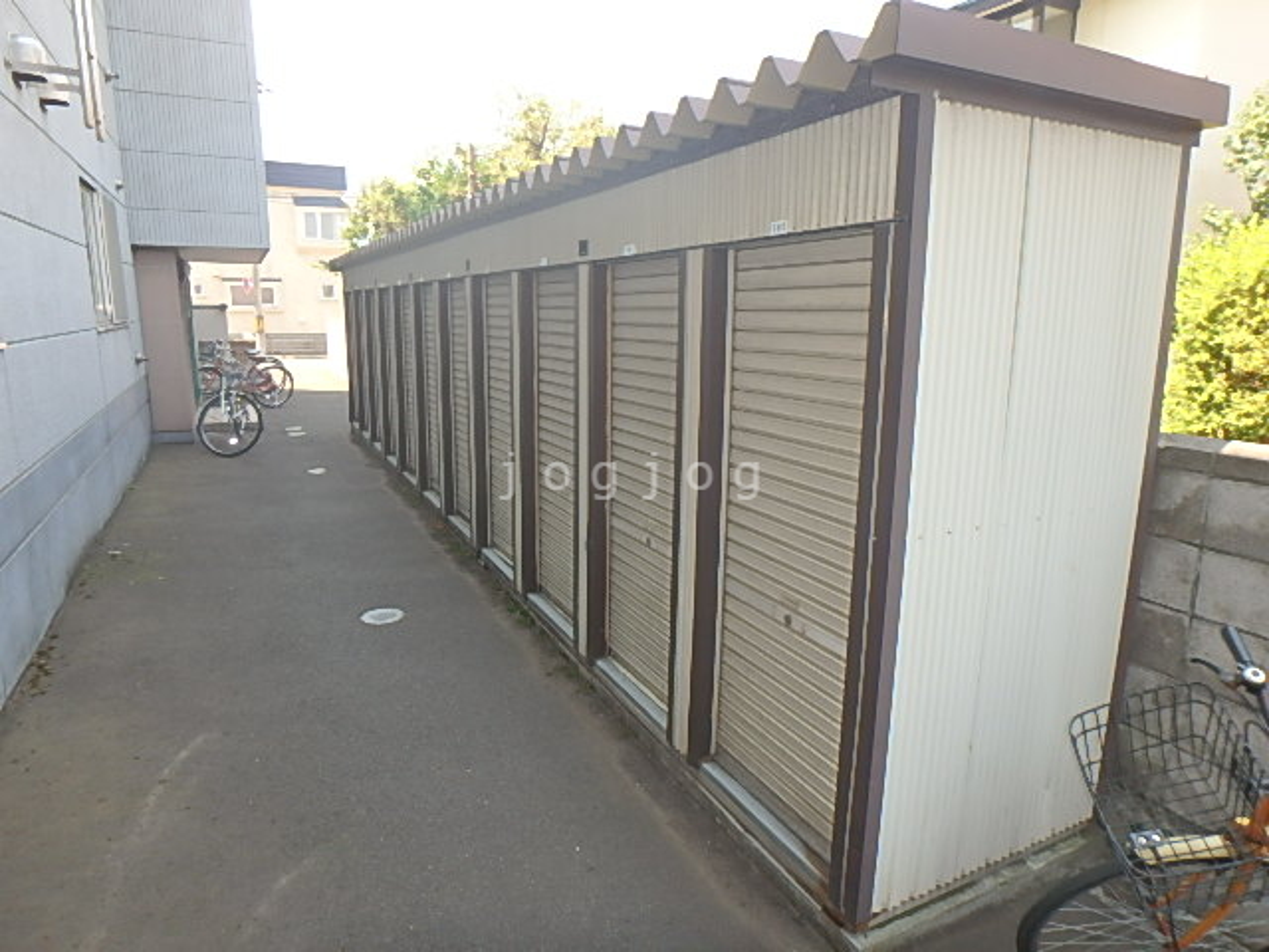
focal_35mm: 21
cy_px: 476
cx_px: 634
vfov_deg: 63.4
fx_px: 770
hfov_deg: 79.0
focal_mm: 3.7
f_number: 3.5
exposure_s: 1/160
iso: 125
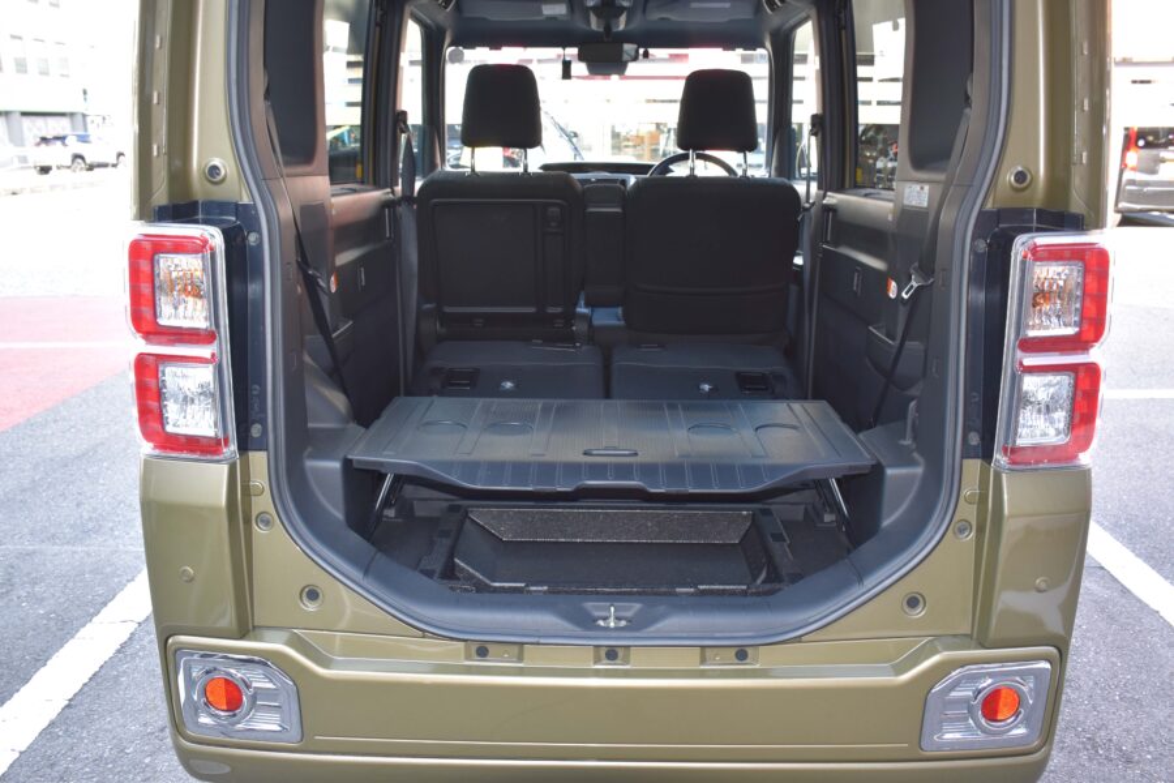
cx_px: 587
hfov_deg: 61.9
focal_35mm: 30
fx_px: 978
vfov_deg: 43.6
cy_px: 392
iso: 560
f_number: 5.6
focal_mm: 20
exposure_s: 1/125
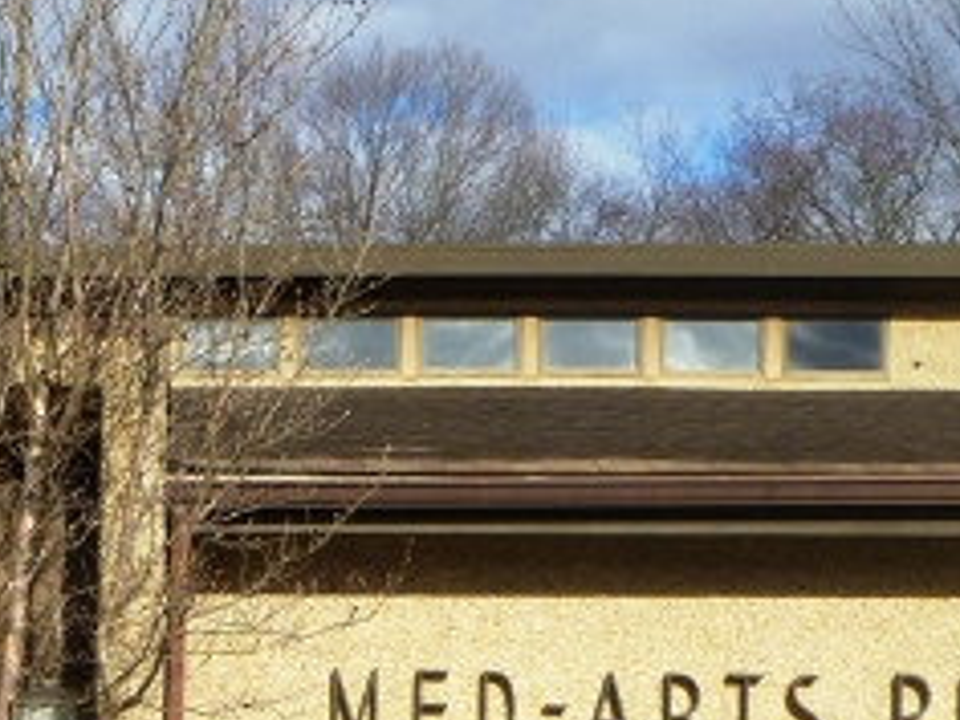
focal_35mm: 95
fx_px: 2635
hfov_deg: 19.3
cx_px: -228
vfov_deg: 15.2
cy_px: 765
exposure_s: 1/800
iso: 100
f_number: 3.3
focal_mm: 5
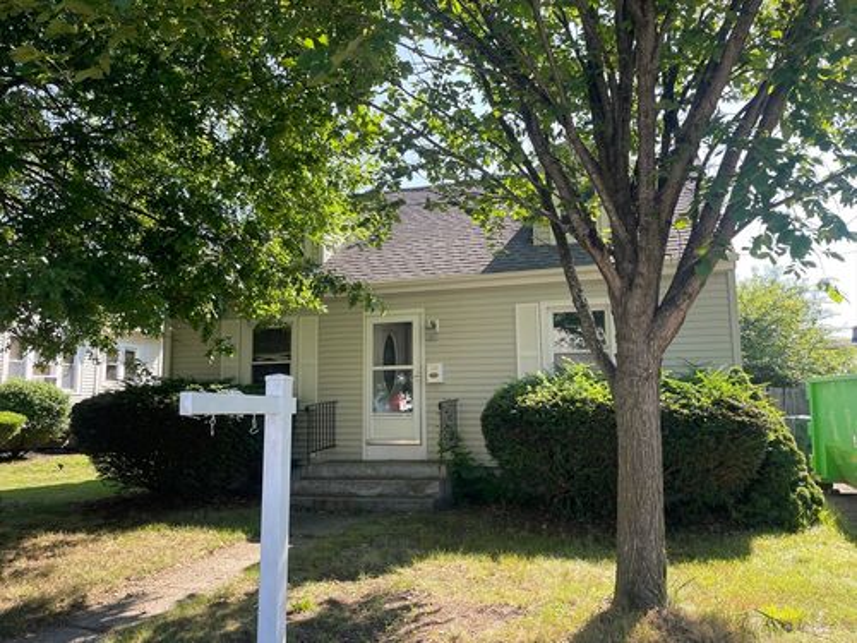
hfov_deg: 67.3
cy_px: 322
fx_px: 644
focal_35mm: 26
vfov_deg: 53.1
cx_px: 428
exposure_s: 1/502
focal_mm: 4.2
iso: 32
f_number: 1.6
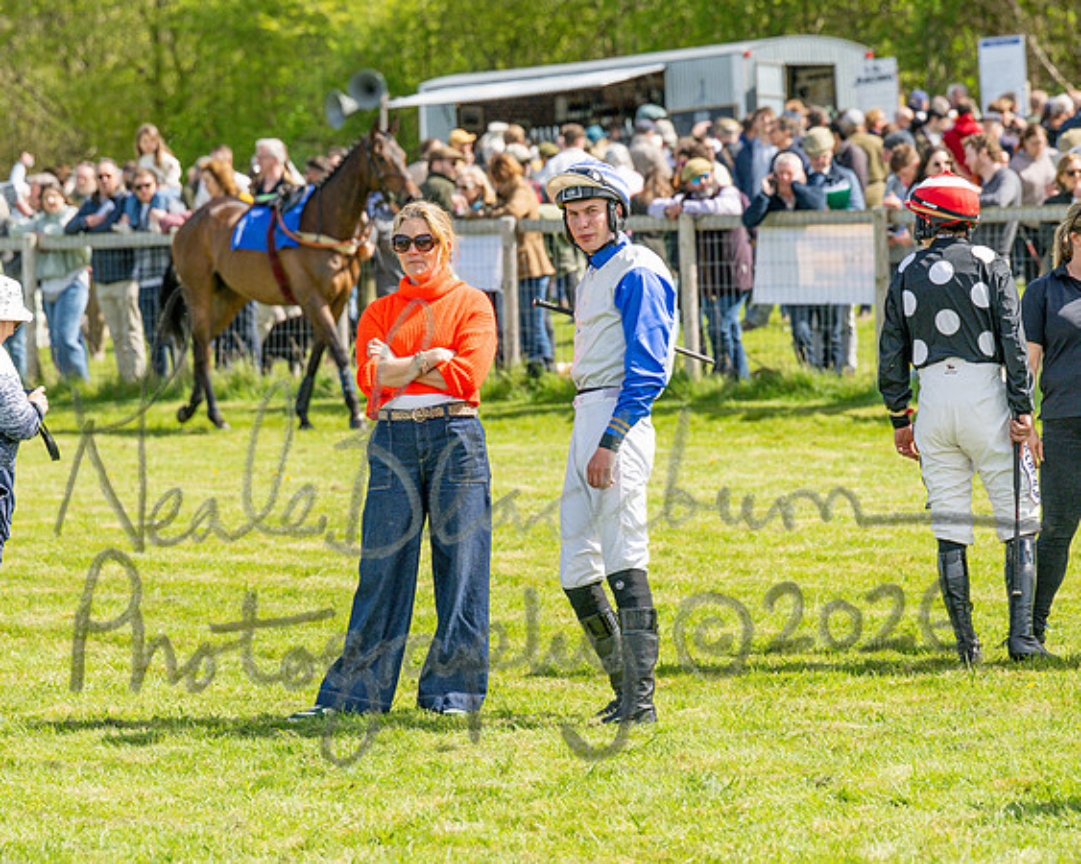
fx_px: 6198
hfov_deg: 10.0
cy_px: 432
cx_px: 472
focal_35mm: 194
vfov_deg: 8.0
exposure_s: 1/3200
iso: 400
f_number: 4
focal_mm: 115
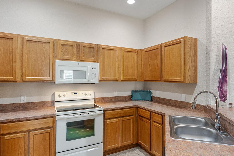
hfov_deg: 78.5
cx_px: 124
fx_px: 143
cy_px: 80
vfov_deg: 57.2
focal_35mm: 22
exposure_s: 1/5
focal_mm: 17
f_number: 5.6
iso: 400
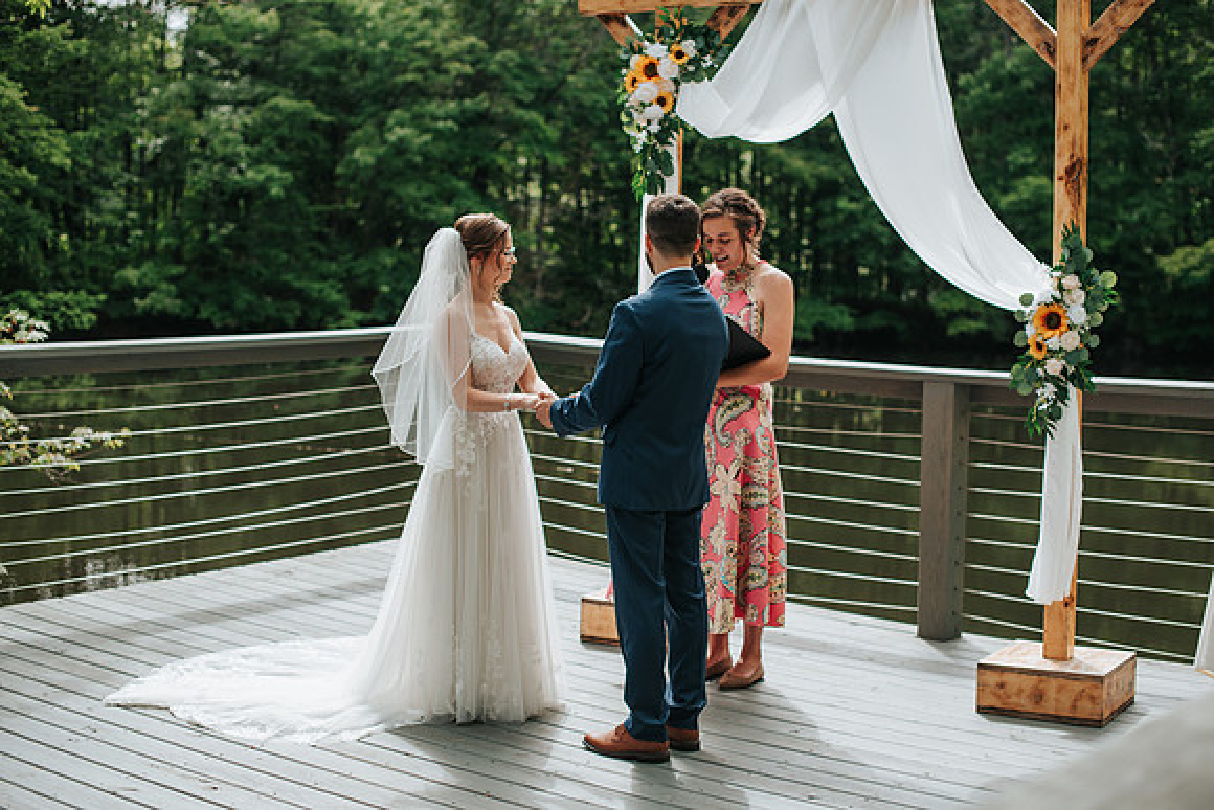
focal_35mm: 50
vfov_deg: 27.0
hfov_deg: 39.6
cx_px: 607
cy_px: 405
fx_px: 1686
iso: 100
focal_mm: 50
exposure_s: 1/800
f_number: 2.8
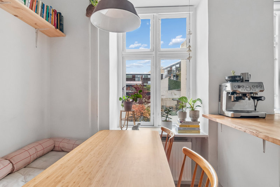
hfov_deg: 90.0
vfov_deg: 67.4
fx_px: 140
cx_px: 140
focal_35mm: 18
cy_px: 94
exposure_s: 1
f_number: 10
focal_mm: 12
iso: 400
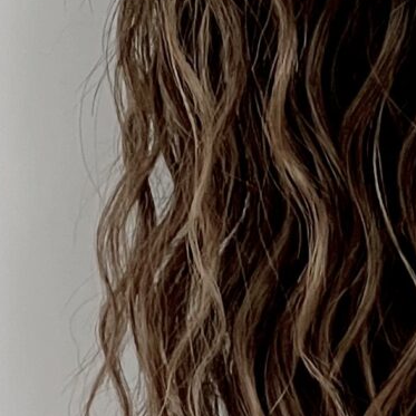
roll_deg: +0.3
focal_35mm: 467
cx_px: 651
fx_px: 6349
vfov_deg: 3.8
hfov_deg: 3.7
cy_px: 162
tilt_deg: -9.5
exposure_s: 1/99
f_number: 2.8
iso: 100
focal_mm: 9
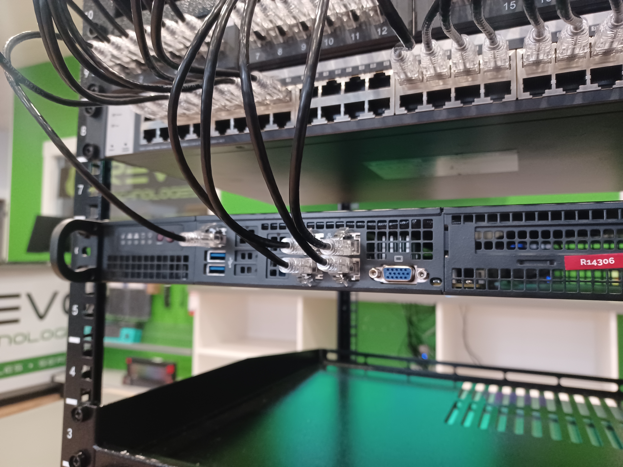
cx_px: 312
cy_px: 234
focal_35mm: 25
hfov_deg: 69.4
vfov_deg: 54.9
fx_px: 450
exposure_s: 1/20
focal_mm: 4.6
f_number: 1.8
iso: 800
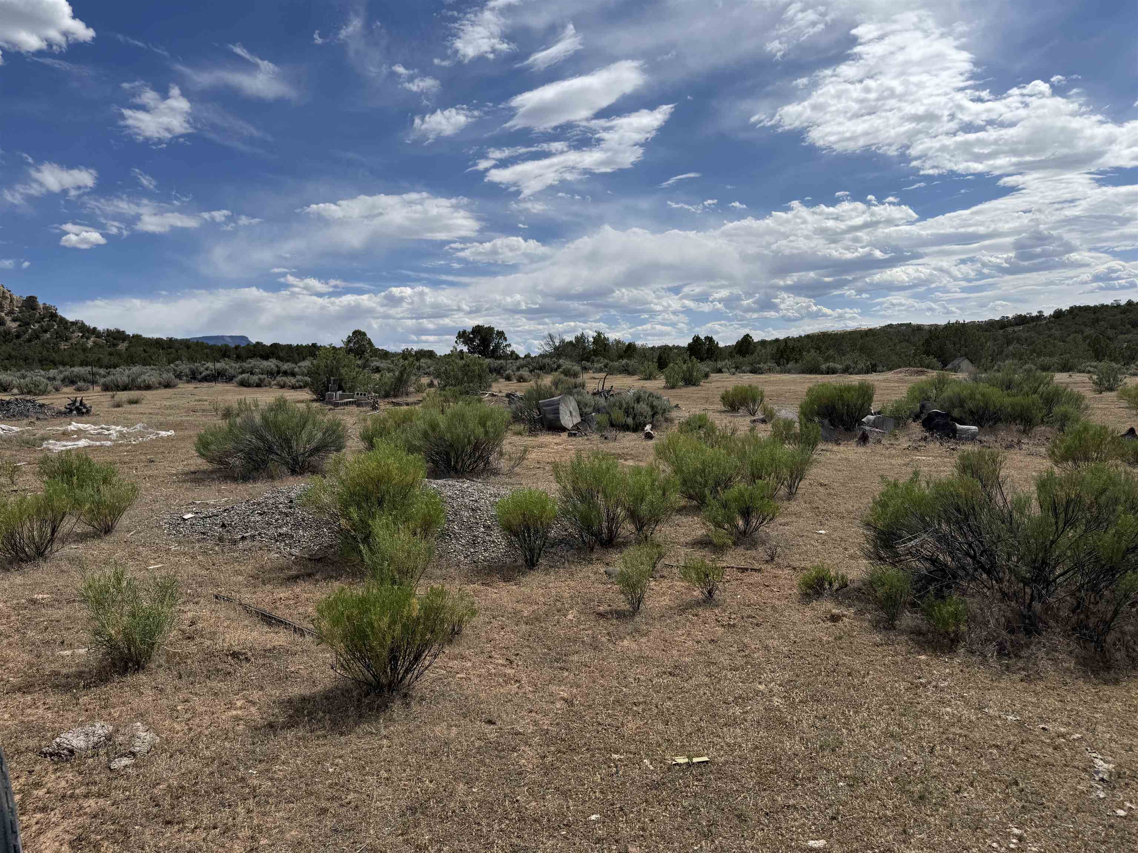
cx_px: 569
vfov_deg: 56.8
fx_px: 789
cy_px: 426
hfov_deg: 71.6
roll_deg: +4.3
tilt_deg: -7.1
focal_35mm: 24
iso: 80
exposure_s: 1/9091
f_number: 1.78
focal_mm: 6.76
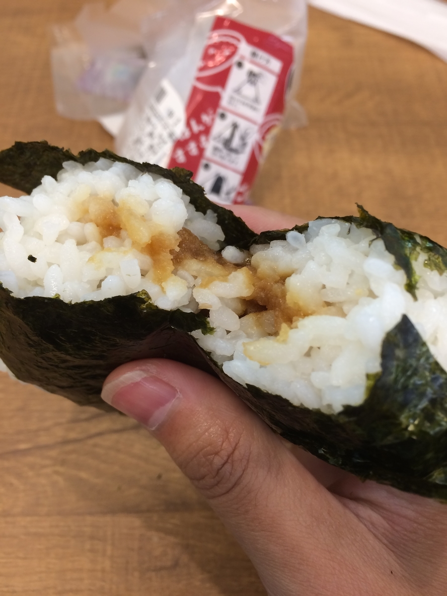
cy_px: 298
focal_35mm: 29
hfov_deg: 48.2
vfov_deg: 61.7
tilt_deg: -57.6
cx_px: 224
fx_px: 499
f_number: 2.2
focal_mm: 4.15
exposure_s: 1/30
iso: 40
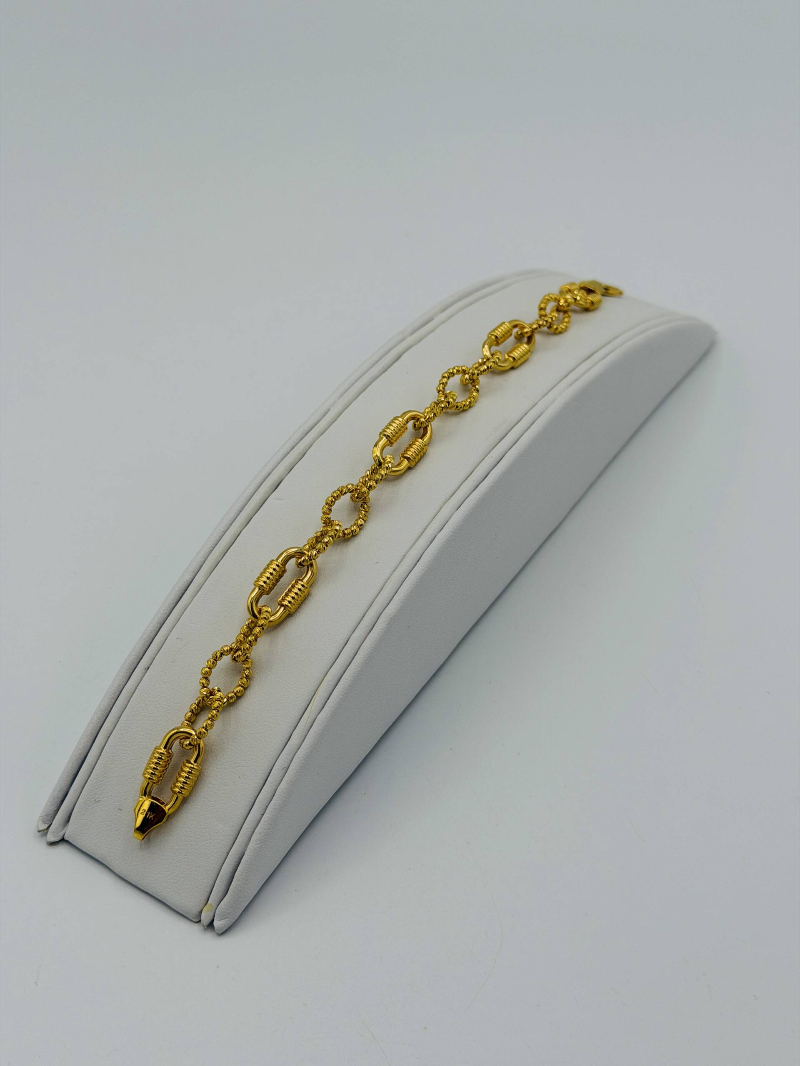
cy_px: 533
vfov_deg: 39.7
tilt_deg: -44.7
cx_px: 400
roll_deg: -1.8
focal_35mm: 48
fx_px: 1479
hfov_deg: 30.3
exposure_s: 1/4098
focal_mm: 6.76
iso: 64
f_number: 1.78
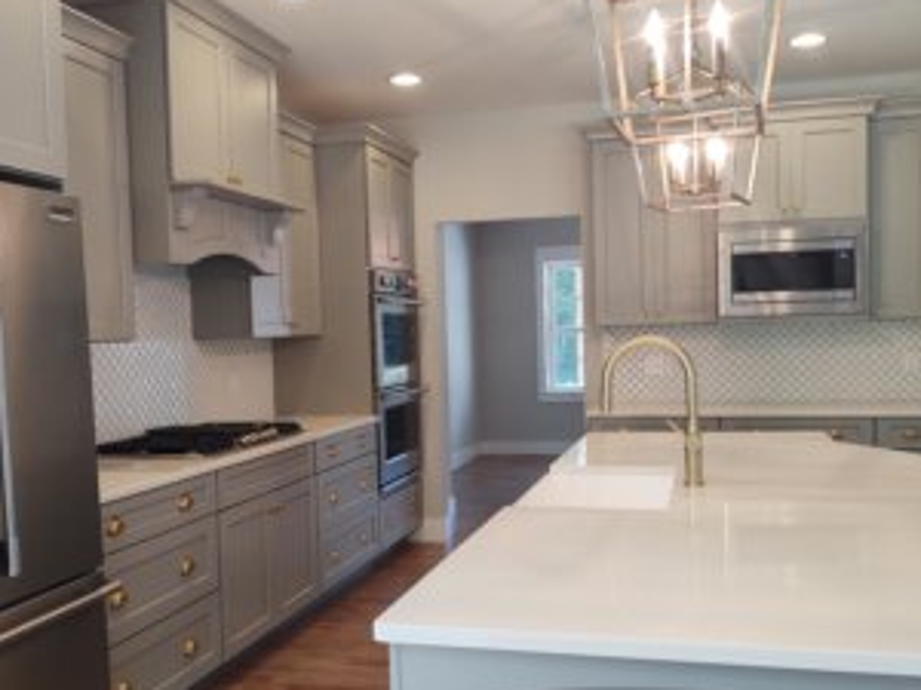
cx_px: 464
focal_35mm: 36
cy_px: 374
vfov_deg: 39.6
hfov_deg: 51.4
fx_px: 958
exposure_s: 1/100
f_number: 1.7
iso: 134
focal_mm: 4.75
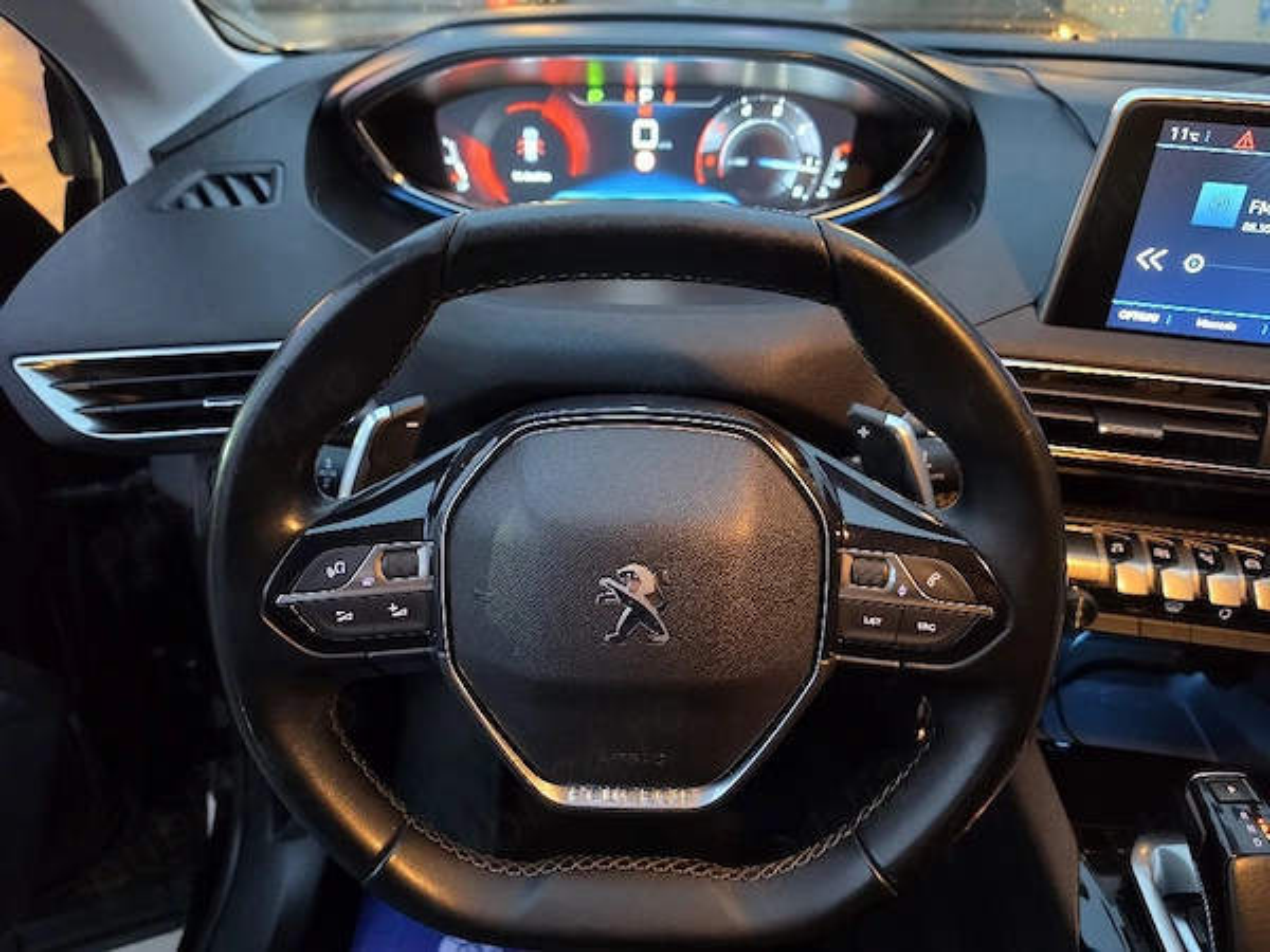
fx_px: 844
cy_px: 476
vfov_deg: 58.9
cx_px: 635
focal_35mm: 23
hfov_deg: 73.9
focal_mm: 6.5
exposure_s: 1/30.2
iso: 800
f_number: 1.4
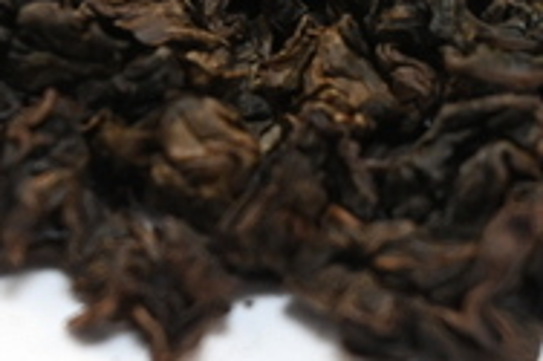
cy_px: -43
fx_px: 4431
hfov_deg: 7.0
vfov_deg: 4.7
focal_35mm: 294
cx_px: 451
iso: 900
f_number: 6
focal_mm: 46
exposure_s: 1/125
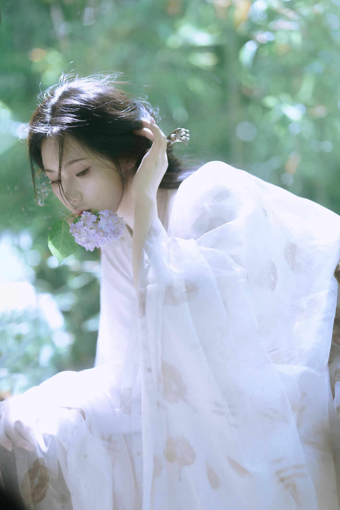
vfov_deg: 23.9
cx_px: 170
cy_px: 255
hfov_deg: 16.1
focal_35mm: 85
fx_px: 1204
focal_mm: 85
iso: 250
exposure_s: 1/400
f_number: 1.6
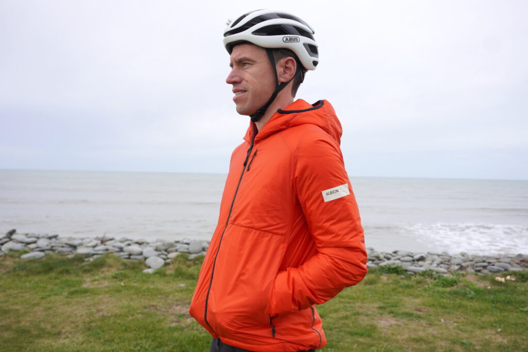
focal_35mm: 34
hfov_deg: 55.1
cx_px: 264
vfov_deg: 38.4
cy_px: 176
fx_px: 506
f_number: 4.5
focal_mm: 23
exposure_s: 1/320
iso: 100
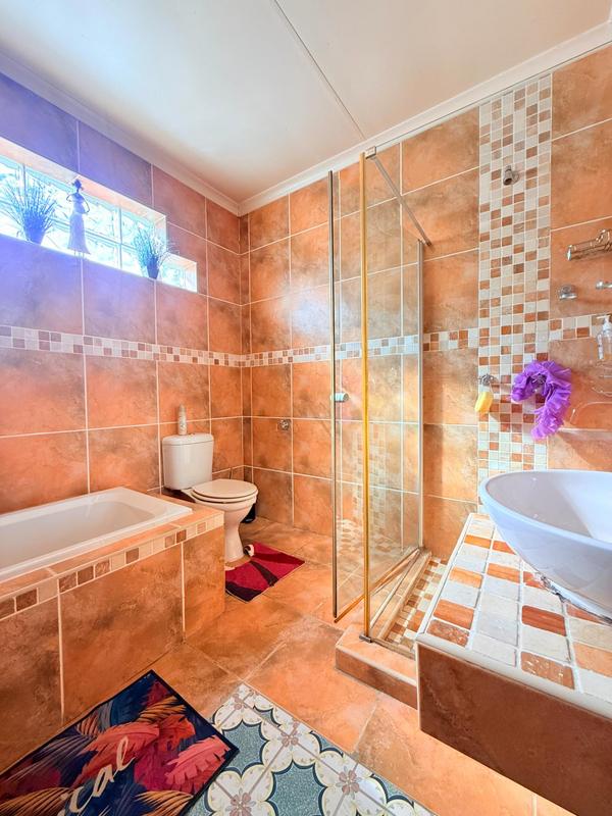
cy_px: 408
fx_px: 330
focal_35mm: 14
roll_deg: +0.8
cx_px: 306
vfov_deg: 102.1
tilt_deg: -2.5
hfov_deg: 85.7
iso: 160
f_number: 2.2
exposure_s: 1/99
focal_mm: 2.22
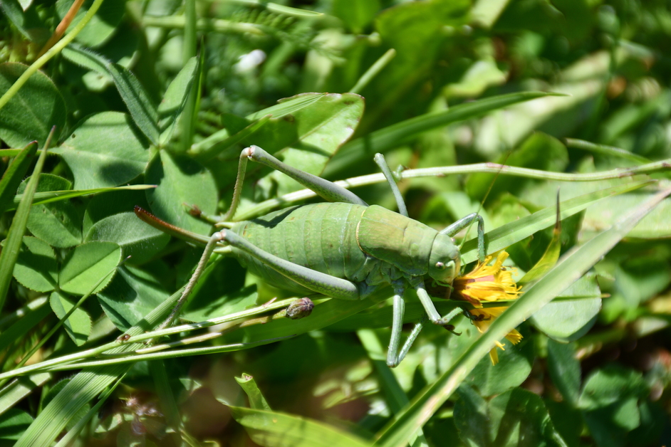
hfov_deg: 9.6
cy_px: 221
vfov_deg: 6.4
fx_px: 3988
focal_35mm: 214
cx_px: 338
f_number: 6.3
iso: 200
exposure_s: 1/500
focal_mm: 140
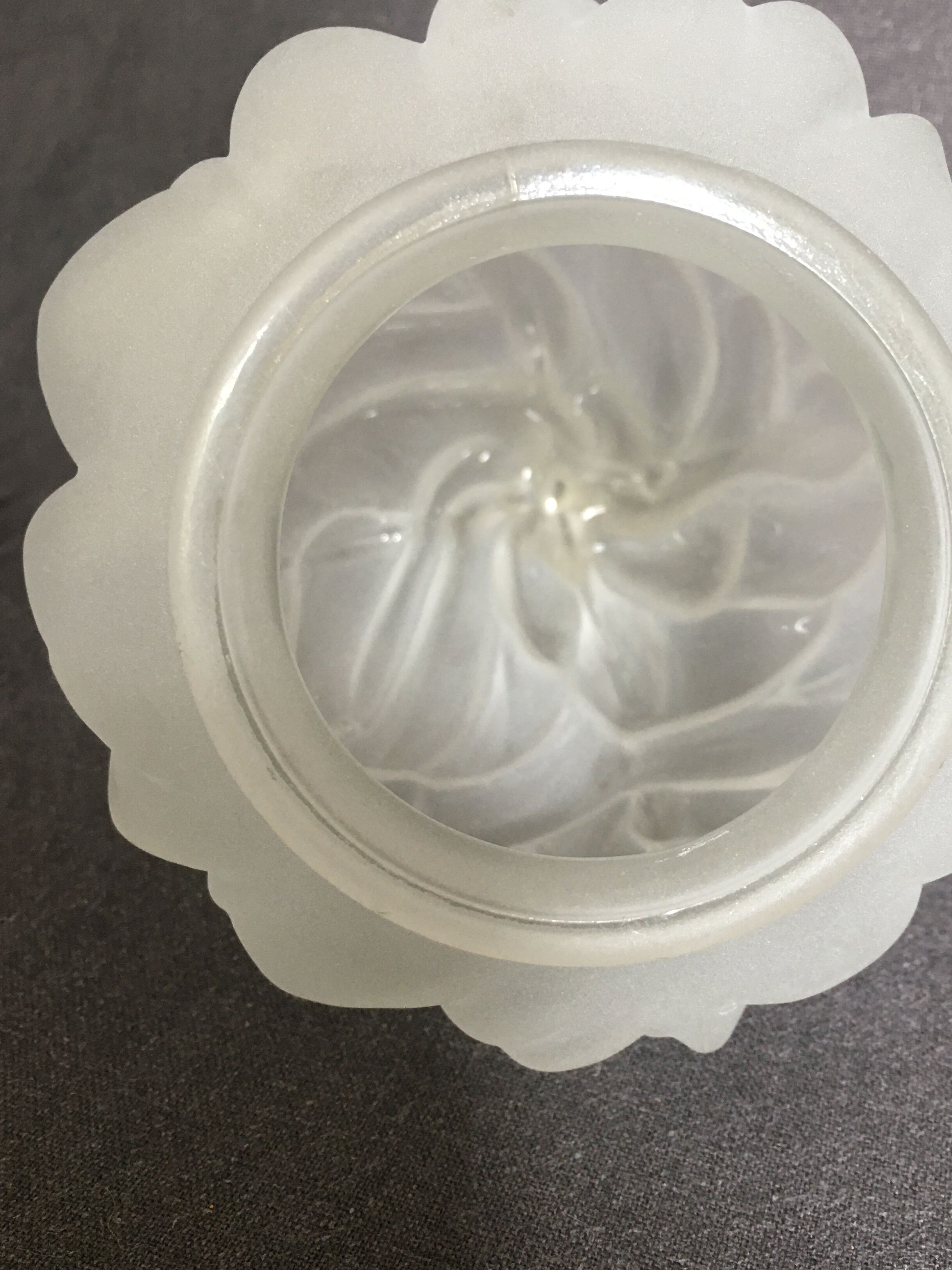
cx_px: 575
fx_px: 1320
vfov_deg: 51.3
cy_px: 582
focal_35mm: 36
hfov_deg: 39.5
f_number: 2.2
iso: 125
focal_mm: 4.15
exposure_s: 1/33
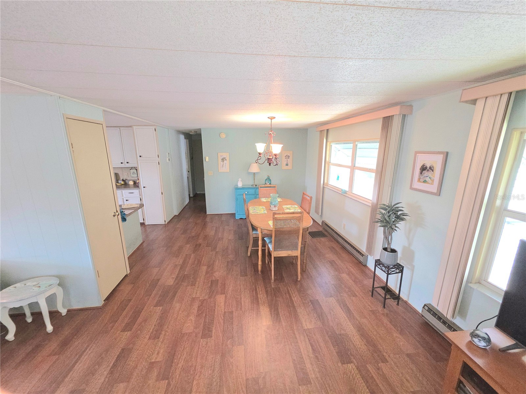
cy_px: 197
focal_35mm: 13
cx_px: 263
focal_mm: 2.2
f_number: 1.9
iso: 125
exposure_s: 1/60.2
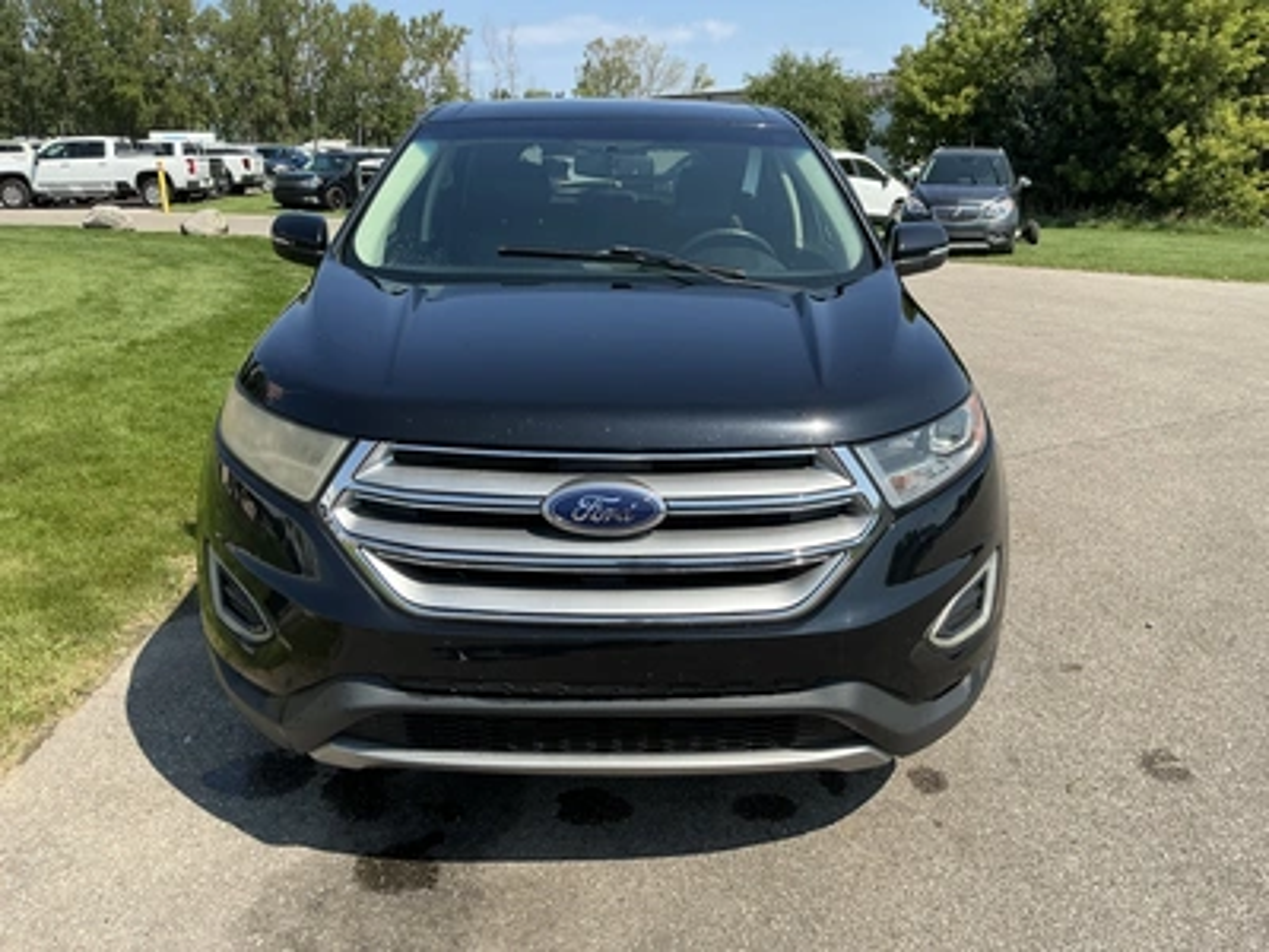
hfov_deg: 63.4
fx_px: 1026
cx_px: 634
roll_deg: -2.3
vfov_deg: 49.7
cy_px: 476
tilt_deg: -17.1
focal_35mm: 28
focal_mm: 3
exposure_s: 1/1377
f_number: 1.8
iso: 25
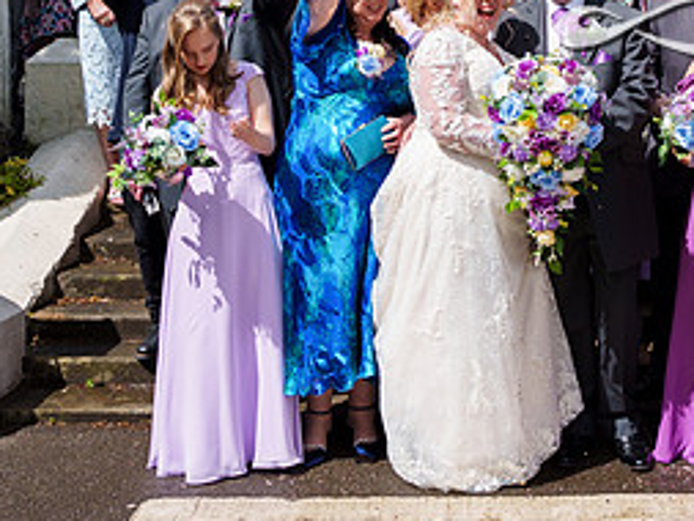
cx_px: 611
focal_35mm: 69
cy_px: 23
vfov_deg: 20.7
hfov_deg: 27.3
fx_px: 1384
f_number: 3.5
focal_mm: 28
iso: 200
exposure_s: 1/3200
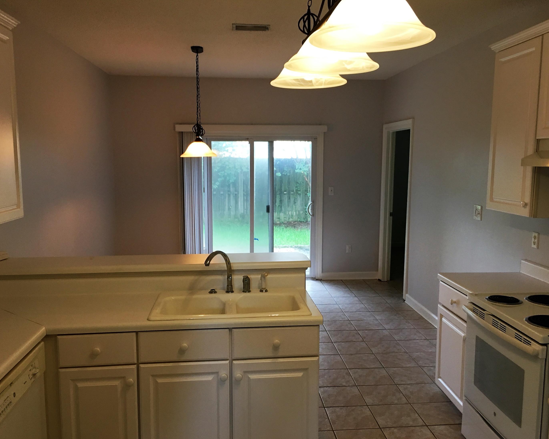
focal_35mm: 31
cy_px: 225
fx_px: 504
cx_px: 284
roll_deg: -0.7
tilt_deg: -7.8
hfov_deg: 57.2
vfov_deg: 47.1
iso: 64
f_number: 2.2
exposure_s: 1/33
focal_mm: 4.15
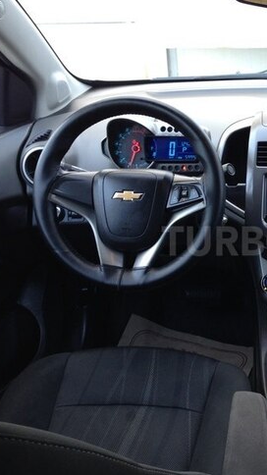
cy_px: 241
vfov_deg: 42.1
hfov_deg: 23.5
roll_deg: +2.5
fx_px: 617
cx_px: 262
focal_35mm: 49
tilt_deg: -25.4
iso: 50
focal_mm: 4.12
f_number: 2.4
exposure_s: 1/30
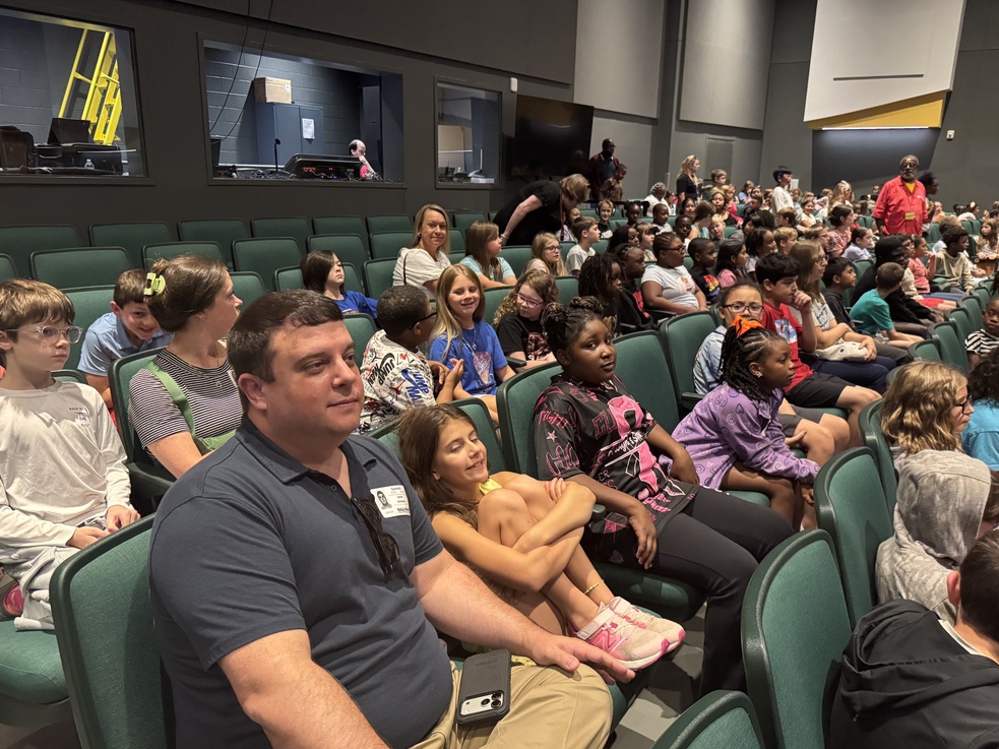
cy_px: 371
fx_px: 721
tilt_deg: -14.2
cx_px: 512
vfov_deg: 54.9
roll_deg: -0.9
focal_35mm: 25
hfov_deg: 69.4
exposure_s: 1/60
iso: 800
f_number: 1.78
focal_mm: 6.76
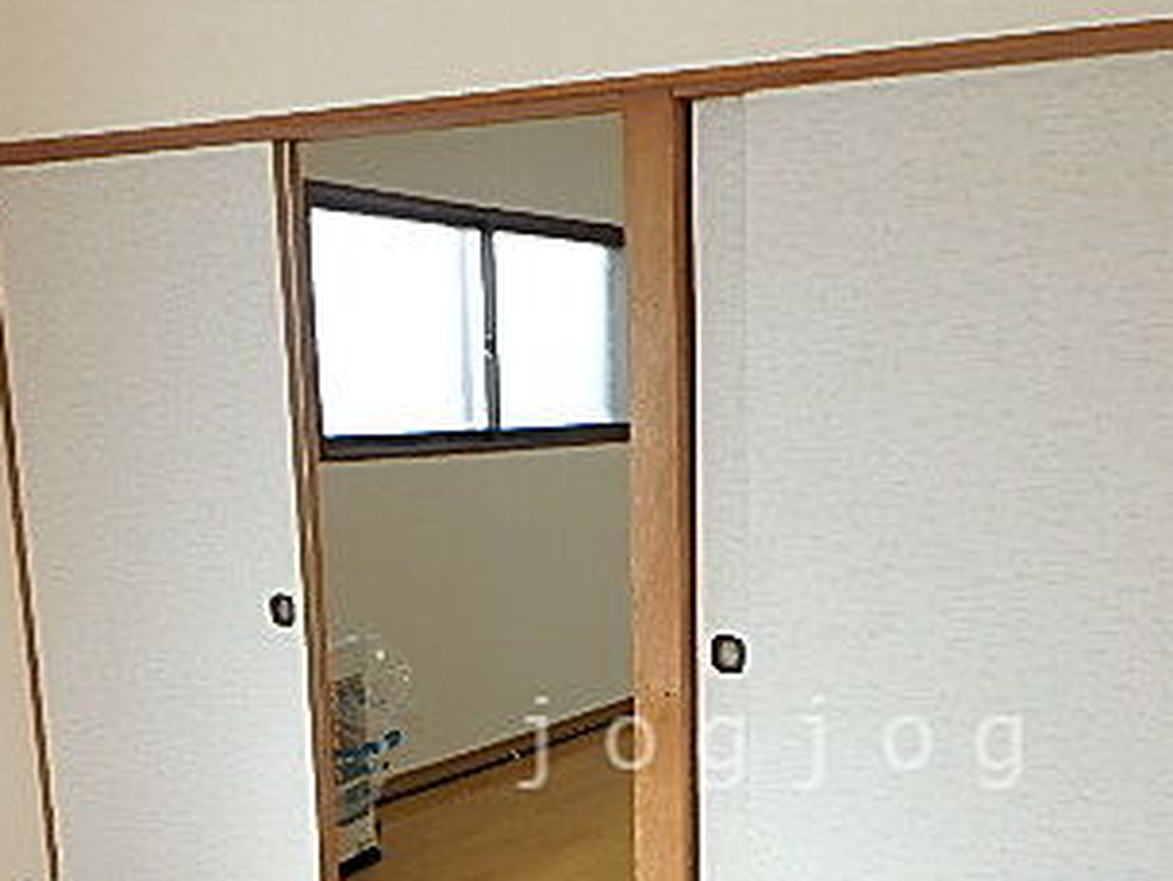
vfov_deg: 31.8
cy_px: 743
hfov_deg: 42.4
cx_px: 781
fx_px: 1492
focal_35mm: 44
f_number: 3.5
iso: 125
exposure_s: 1/60
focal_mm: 3.7
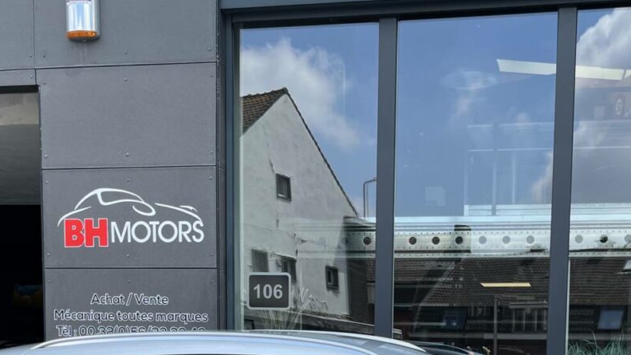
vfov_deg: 20.5
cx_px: 404
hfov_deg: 37.6
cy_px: 422
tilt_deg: -6.9
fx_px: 920
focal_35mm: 55
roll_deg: +0.1
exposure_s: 1/1580
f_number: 1.6
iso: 50
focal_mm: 5.1
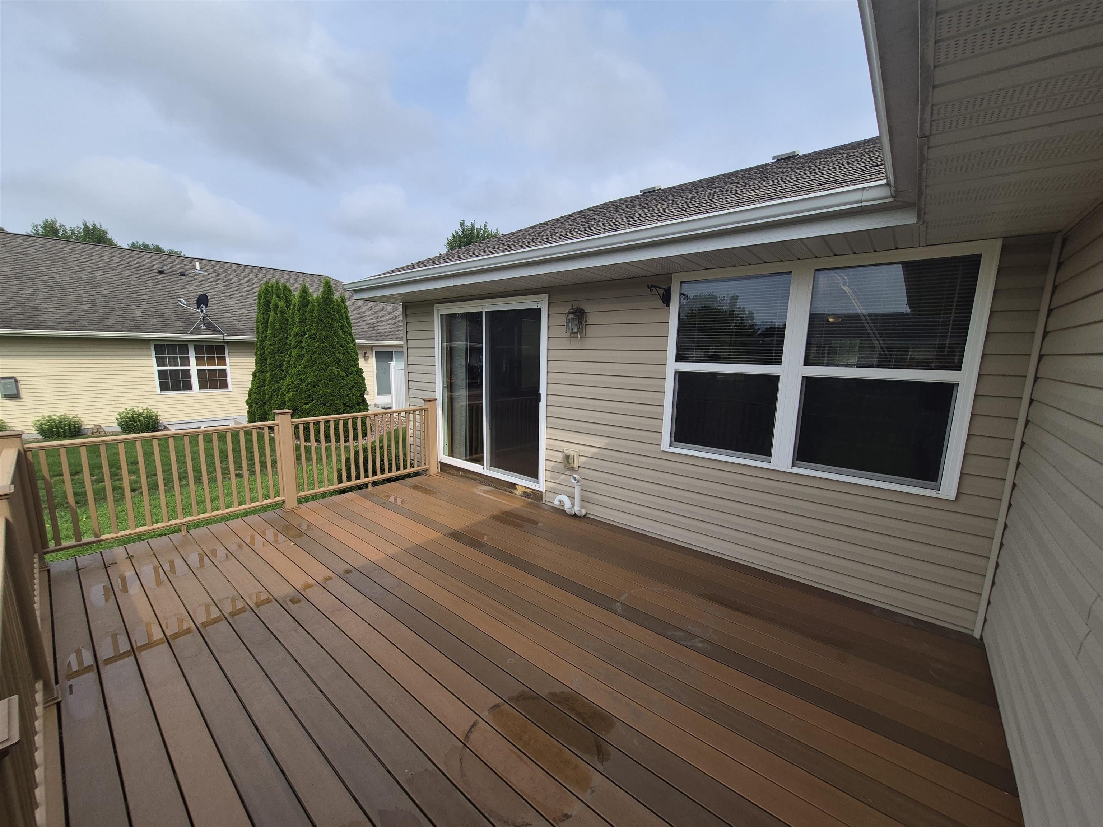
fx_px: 414
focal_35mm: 13
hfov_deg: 106.2
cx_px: 552
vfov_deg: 89.9
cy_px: 414
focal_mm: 1.74
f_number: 2.2
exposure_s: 1/1472
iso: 40
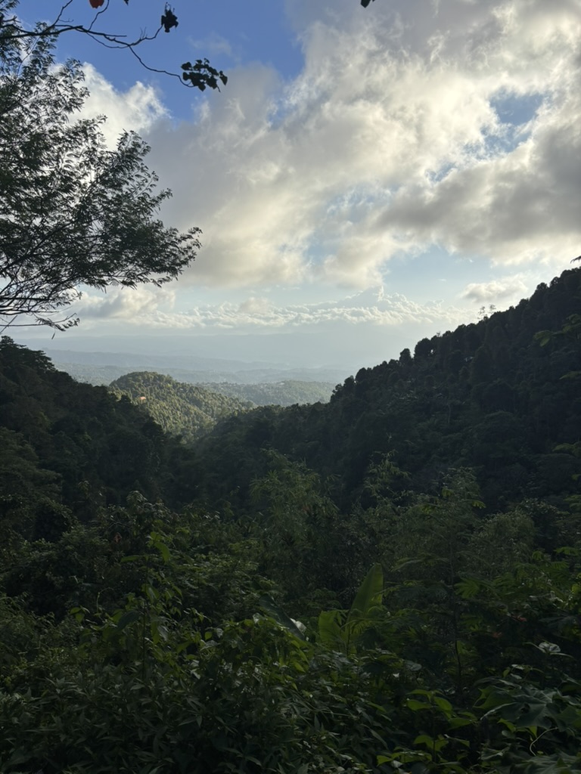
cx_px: 290
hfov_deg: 53.1
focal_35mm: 26
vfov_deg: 67.3
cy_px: 387
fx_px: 582
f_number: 1.6
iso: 50
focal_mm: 5.96
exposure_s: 1/4425
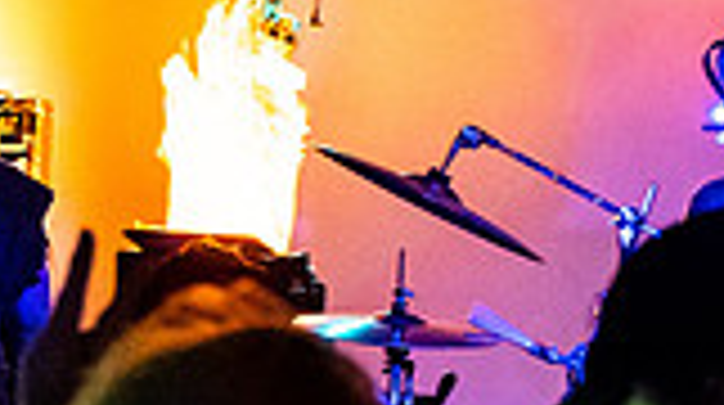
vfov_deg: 5.1
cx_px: -460
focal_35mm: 238
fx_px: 4562
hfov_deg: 8.8
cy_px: 215
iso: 3200
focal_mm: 41.4
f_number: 2.8
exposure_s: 1/200
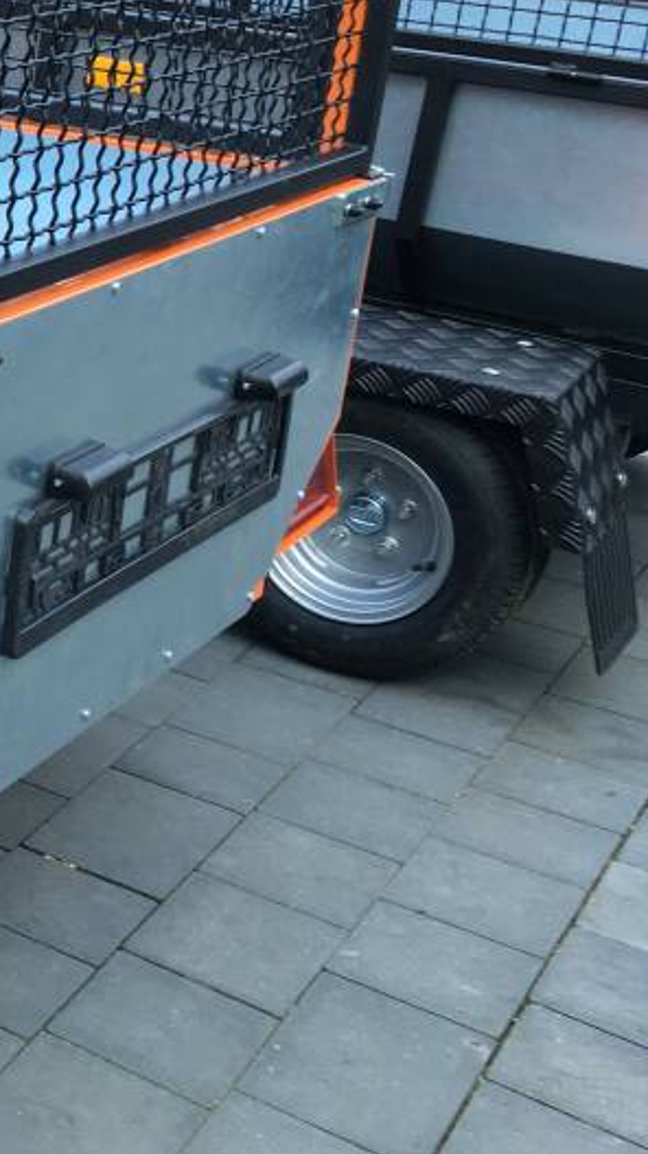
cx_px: -429
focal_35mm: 60
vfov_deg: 34.6
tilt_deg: -19.1
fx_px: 1835
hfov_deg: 17.3
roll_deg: +0.1
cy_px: 394
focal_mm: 4.15
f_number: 2.2
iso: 32
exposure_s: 1/50
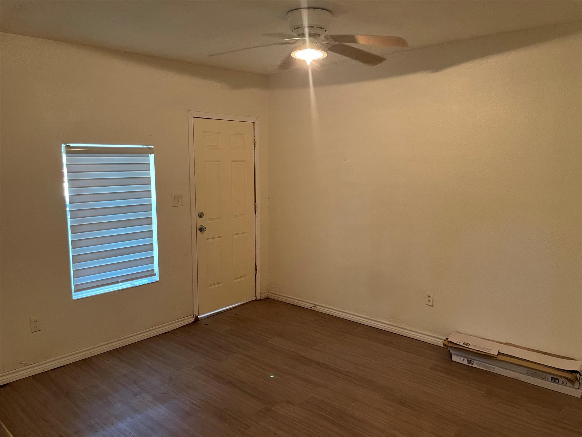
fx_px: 437
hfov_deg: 67.3
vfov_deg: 53.1
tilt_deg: -7.1
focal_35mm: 26
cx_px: 291
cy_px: 218
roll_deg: +0.2
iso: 320
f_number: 1.6
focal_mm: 4.2
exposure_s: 1/60
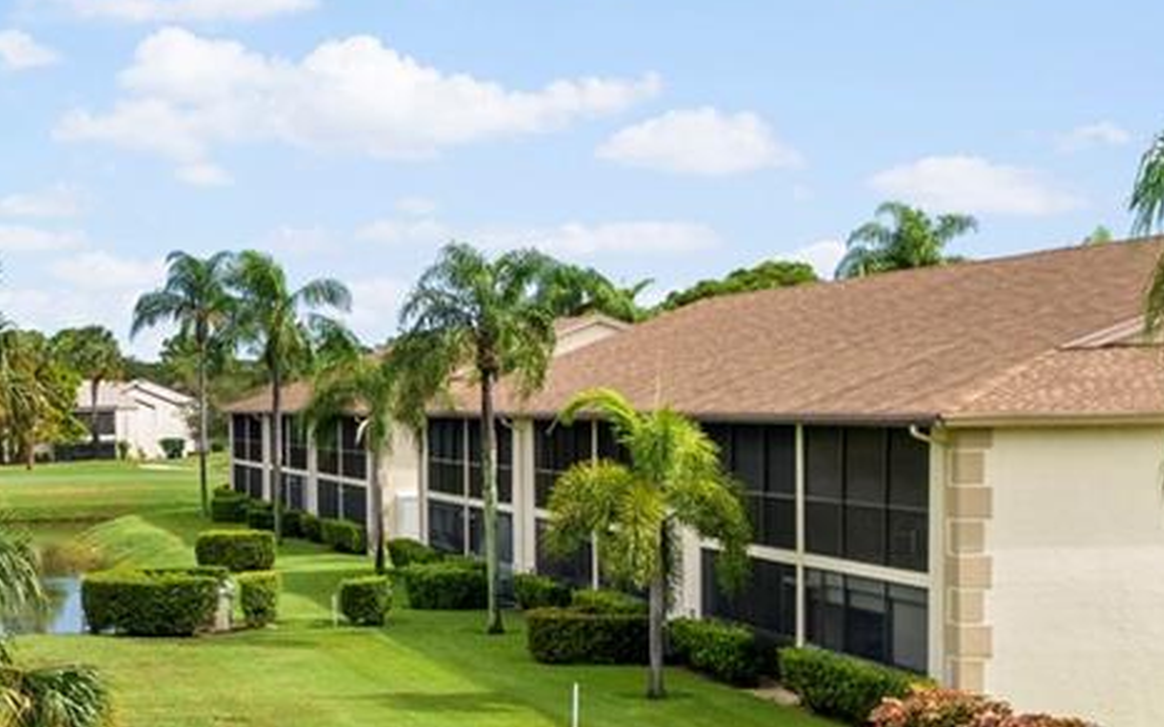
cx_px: -485
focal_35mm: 77
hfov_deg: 22.8
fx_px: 2442
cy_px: 381
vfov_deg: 16.9
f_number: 2.8
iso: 100
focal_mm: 8.38
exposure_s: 1/2500
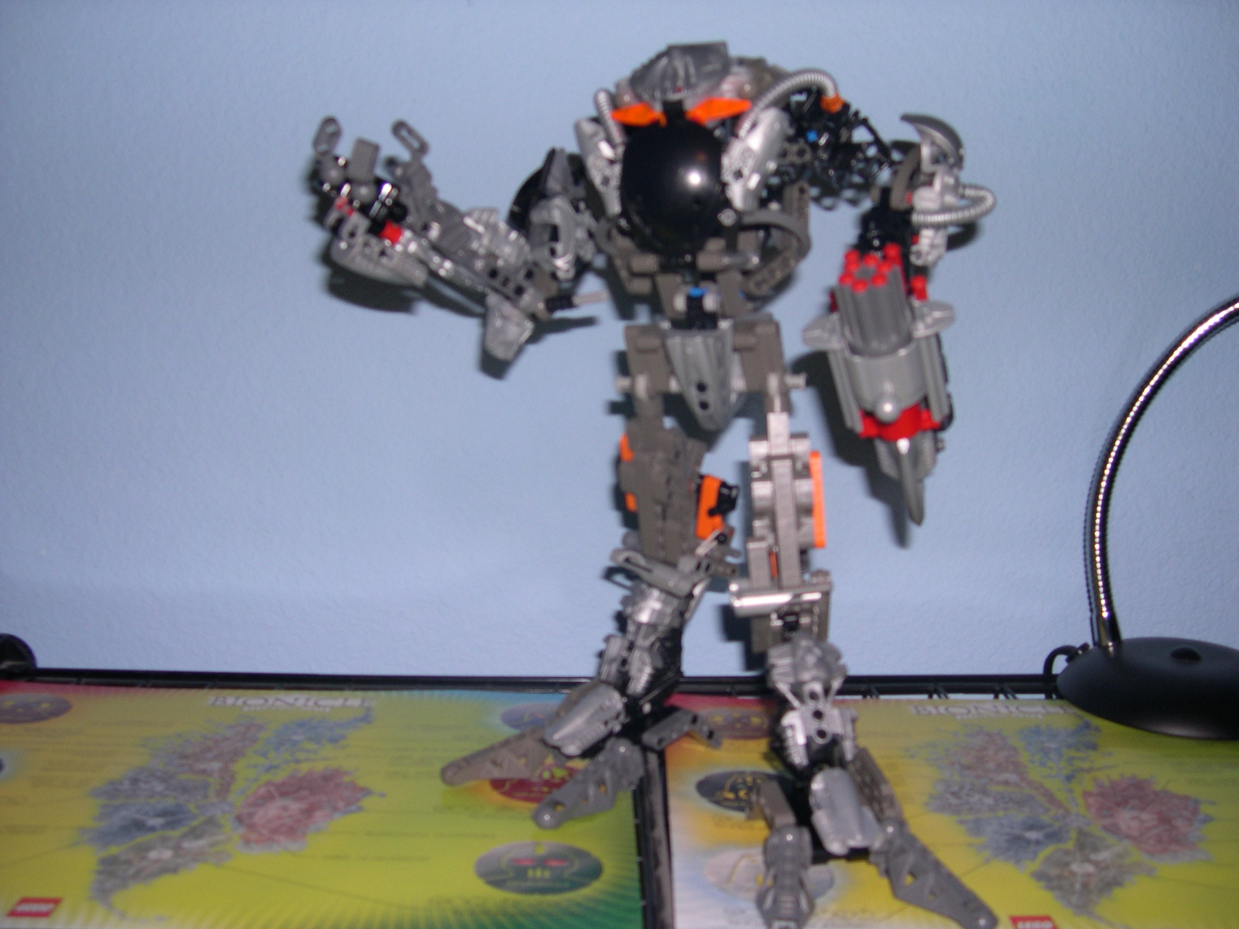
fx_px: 1360
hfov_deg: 49.0
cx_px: 620
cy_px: 464
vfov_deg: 37.7
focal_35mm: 38
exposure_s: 1/60
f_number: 2.8
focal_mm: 8
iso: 100
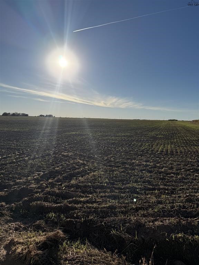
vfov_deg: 71.6
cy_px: 132
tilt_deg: -3.7
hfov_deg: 56.8
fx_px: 184
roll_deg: -1.6
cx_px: 100
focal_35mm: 24
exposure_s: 1/11905
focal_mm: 6.76
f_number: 1.78
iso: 80
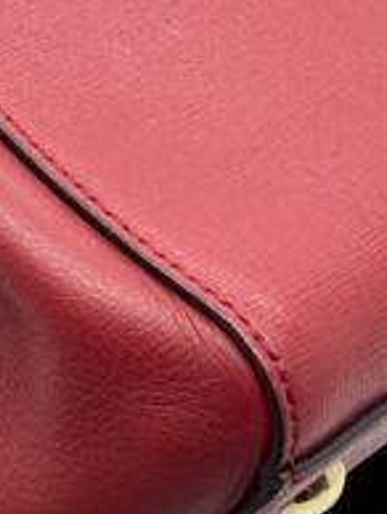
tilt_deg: -28.9
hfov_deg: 10.8
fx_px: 2038
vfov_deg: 14.4
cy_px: 164
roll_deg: -1.2
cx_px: 34
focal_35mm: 137
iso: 40
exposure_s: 1/100
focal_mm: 5.7
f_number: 1.5
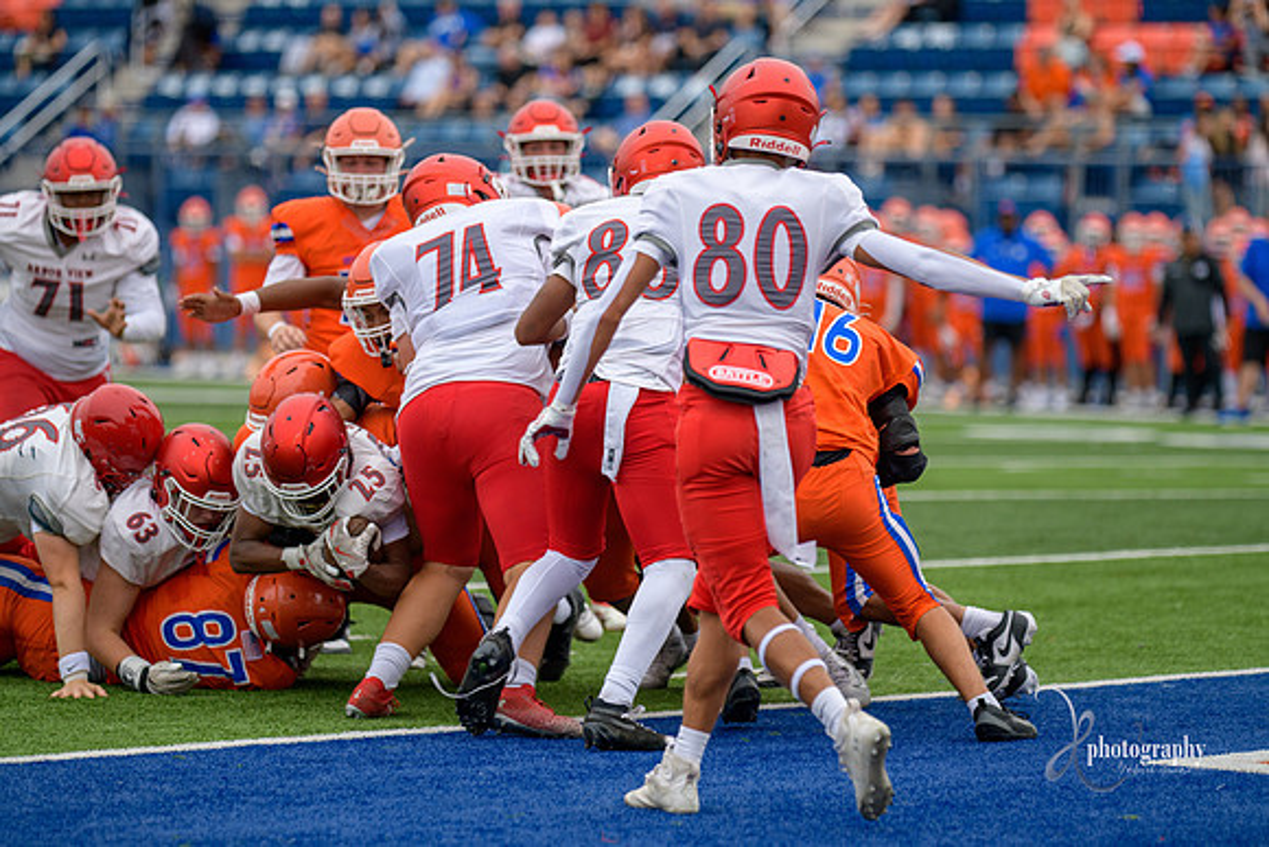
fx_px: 6875
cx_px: 634
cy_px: 424
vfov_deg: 7.0
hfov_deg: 10.5
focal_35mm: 195
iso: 180
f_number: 2.8
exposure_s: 1/800
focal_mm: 195
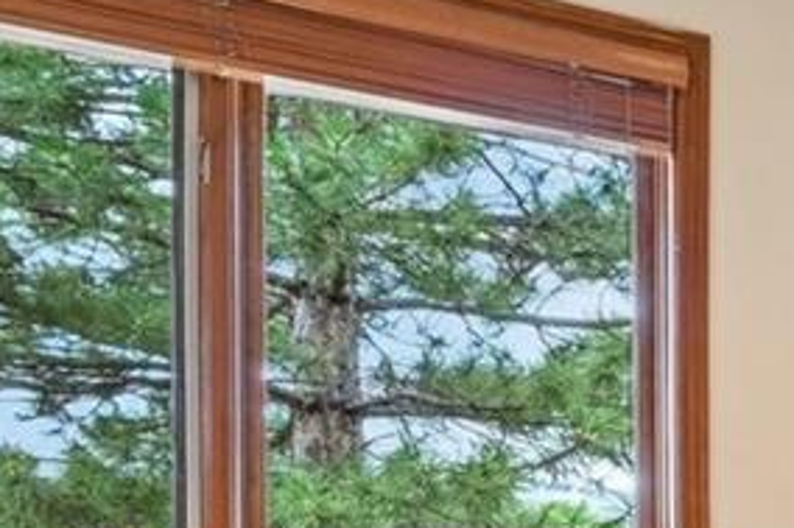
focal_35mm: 79
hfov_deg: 15.7
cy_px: 670
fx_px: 1741
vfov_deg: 16.4
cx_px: 1826
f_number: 10
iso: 400
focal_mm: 14
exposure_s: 1/10
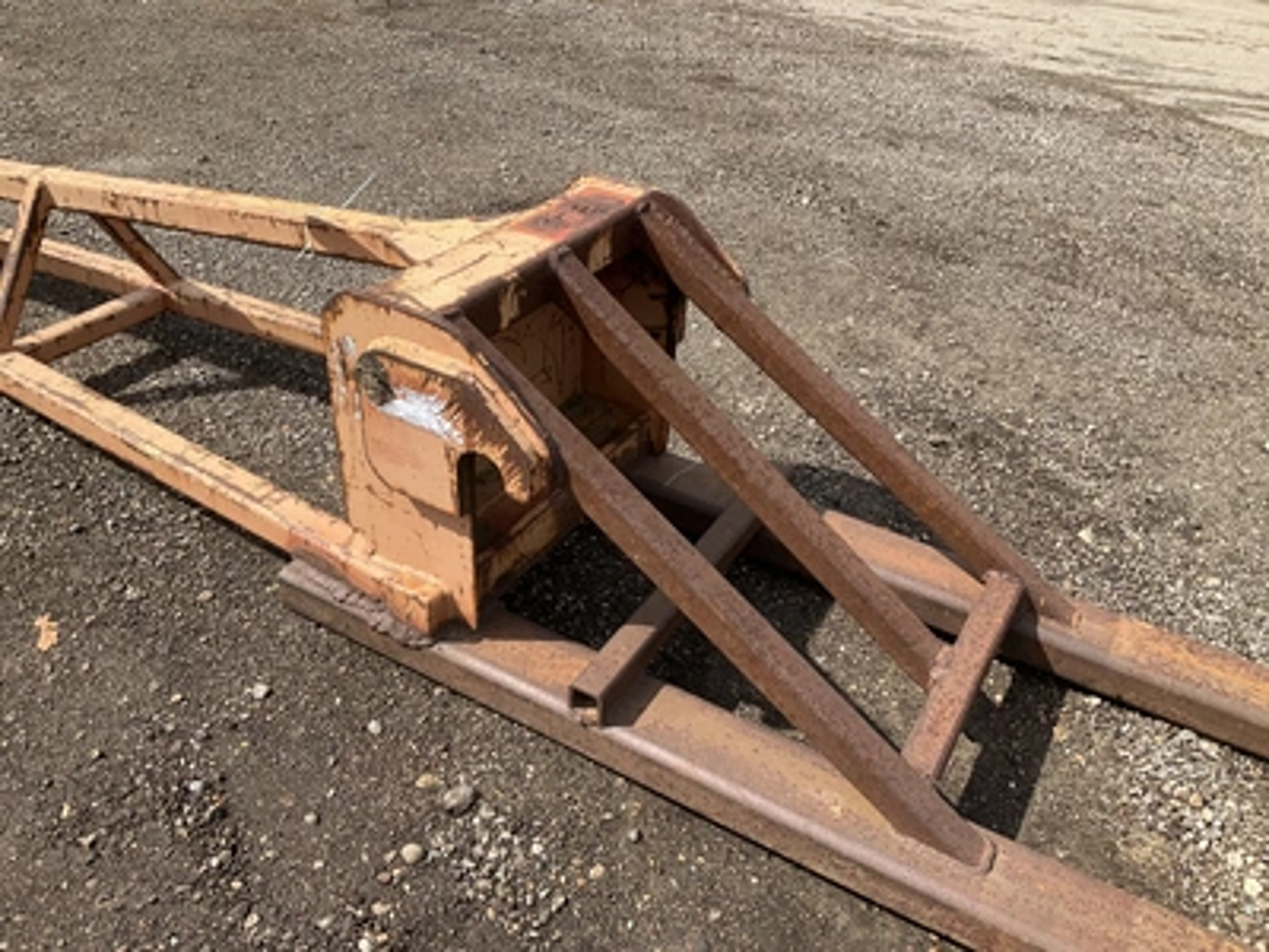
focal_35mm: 29
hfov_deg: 61.7
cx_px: 634
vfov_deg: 48.2
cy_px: 476
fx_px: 1063
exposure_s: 1/1250
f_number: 1.8
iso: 25
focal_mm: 3
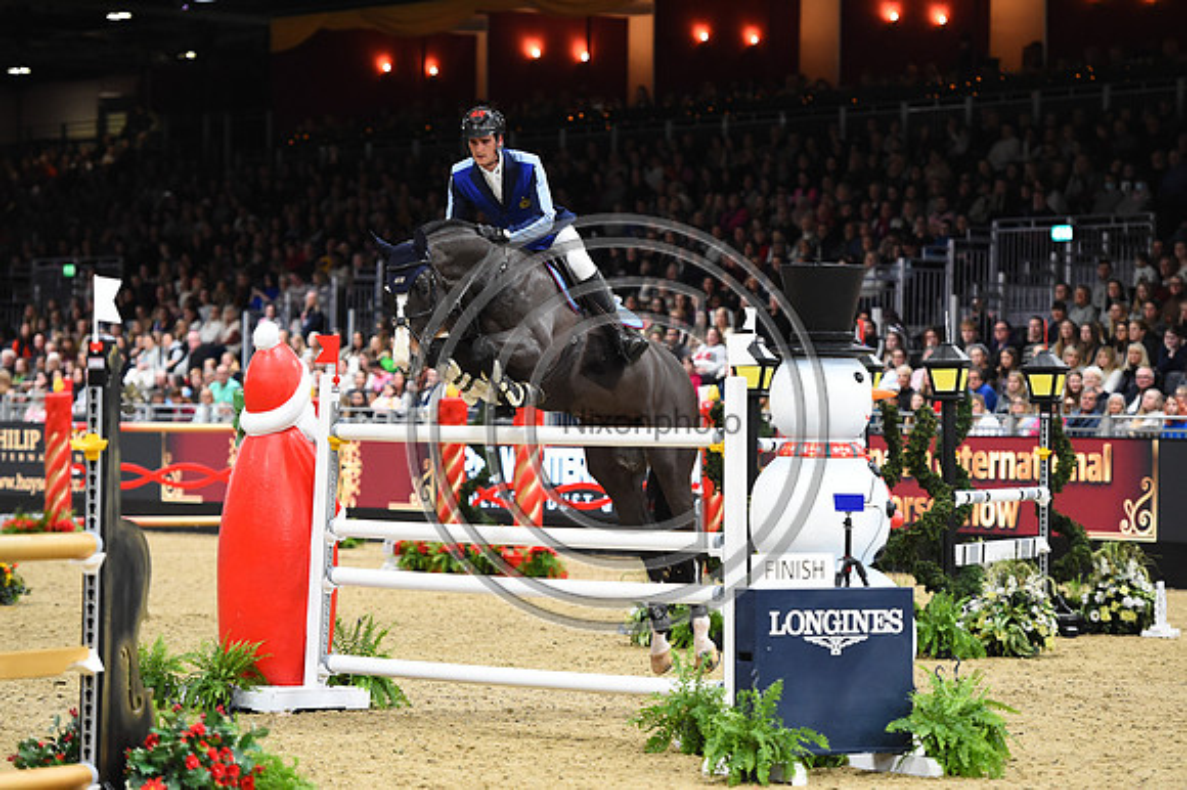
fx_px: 4778
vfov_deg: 9.5
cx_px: 594
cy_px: 395
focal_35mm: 145
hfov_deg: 14.2
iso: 5000
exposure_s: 1/800
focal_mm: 145
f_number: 3.5
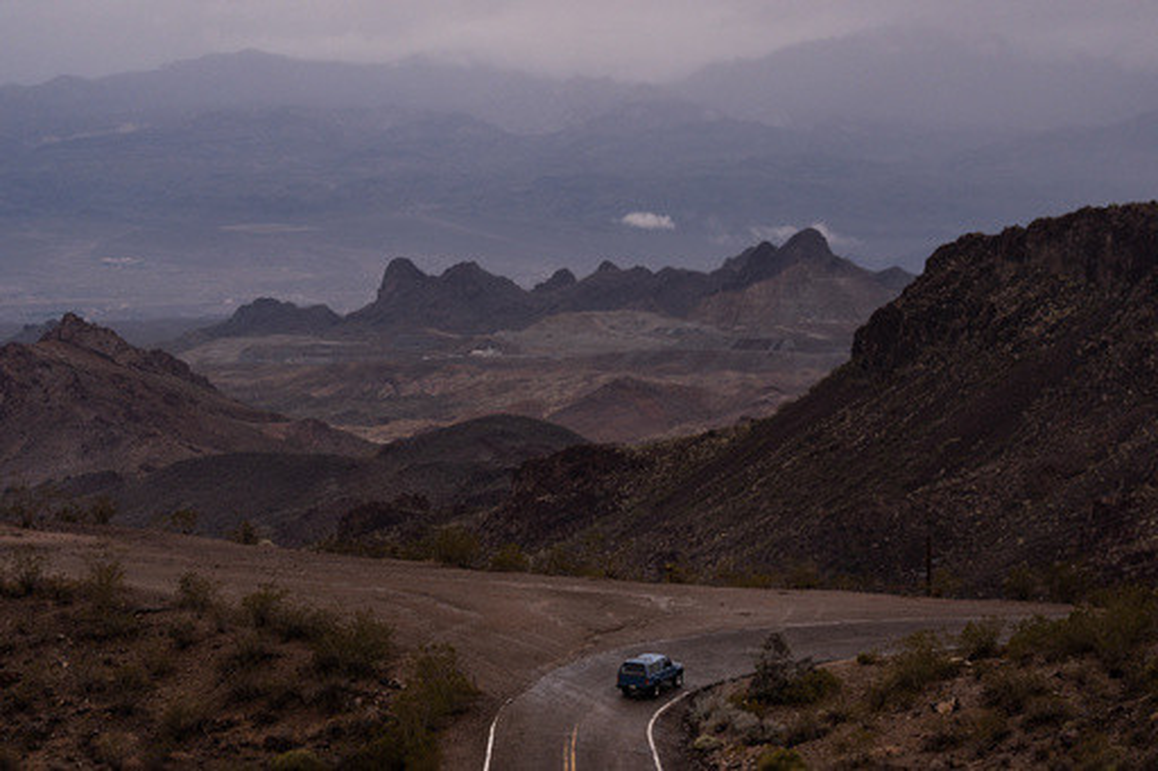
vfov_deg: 8.4
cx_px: 579
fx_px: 5273
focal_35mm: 164
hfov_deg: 12.5
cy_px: 386
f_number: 2.8
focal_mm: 164
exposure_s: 1/12800
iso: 400
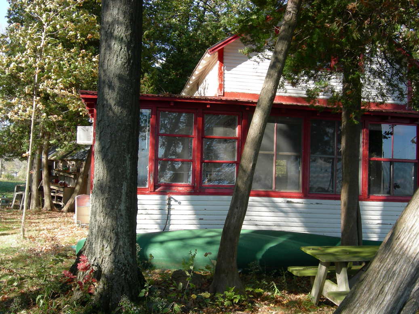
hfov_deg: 42.9
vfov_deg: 32.9
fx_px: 533
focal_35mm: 44
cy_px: 157
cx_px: 210
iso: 64
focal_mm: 9.1
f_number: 4.6
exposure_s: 1/110
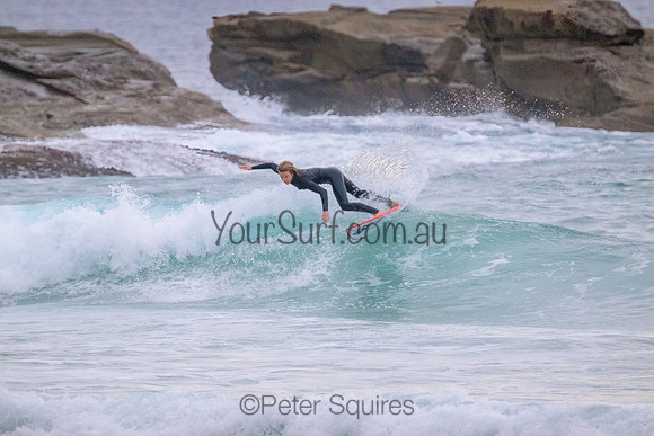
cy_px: 218
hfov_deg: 2.6
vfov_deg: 1.7
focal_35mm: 800
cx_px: 327
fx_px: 14536
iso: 10000
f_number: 11
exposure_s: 1/640
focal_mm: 800
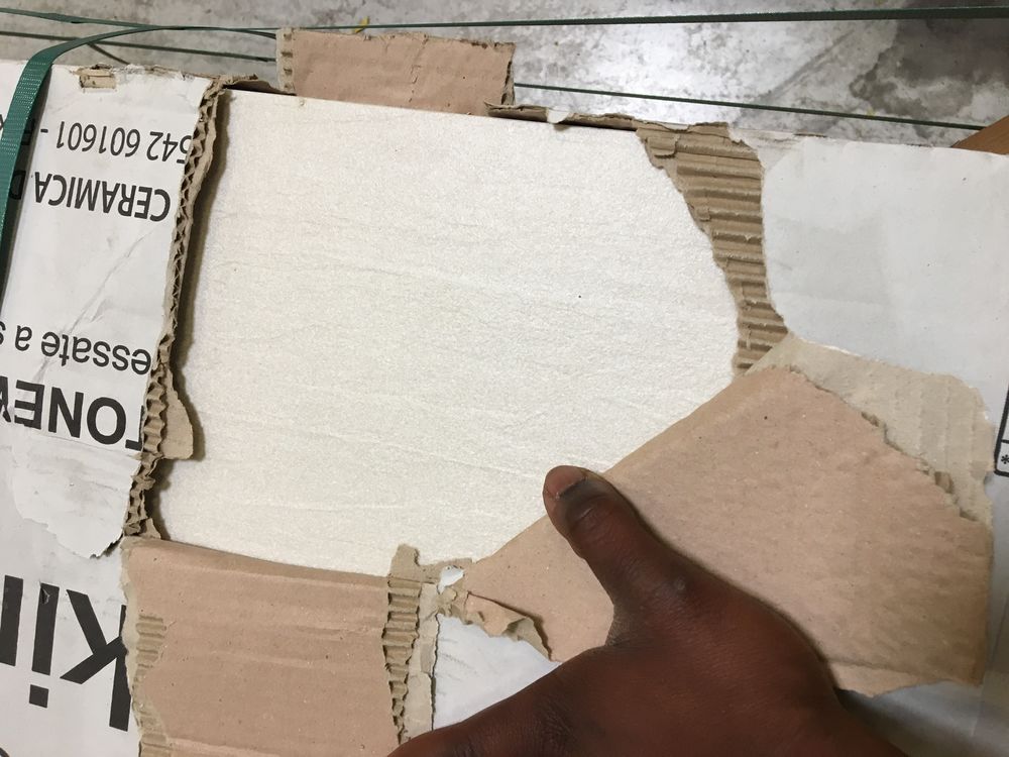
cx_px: 504
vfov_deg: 48.2
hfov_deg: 61.7
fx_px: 845
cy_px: 378
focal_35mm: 29
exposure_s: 1/33
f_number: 2.2
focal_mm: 4.15
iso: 100
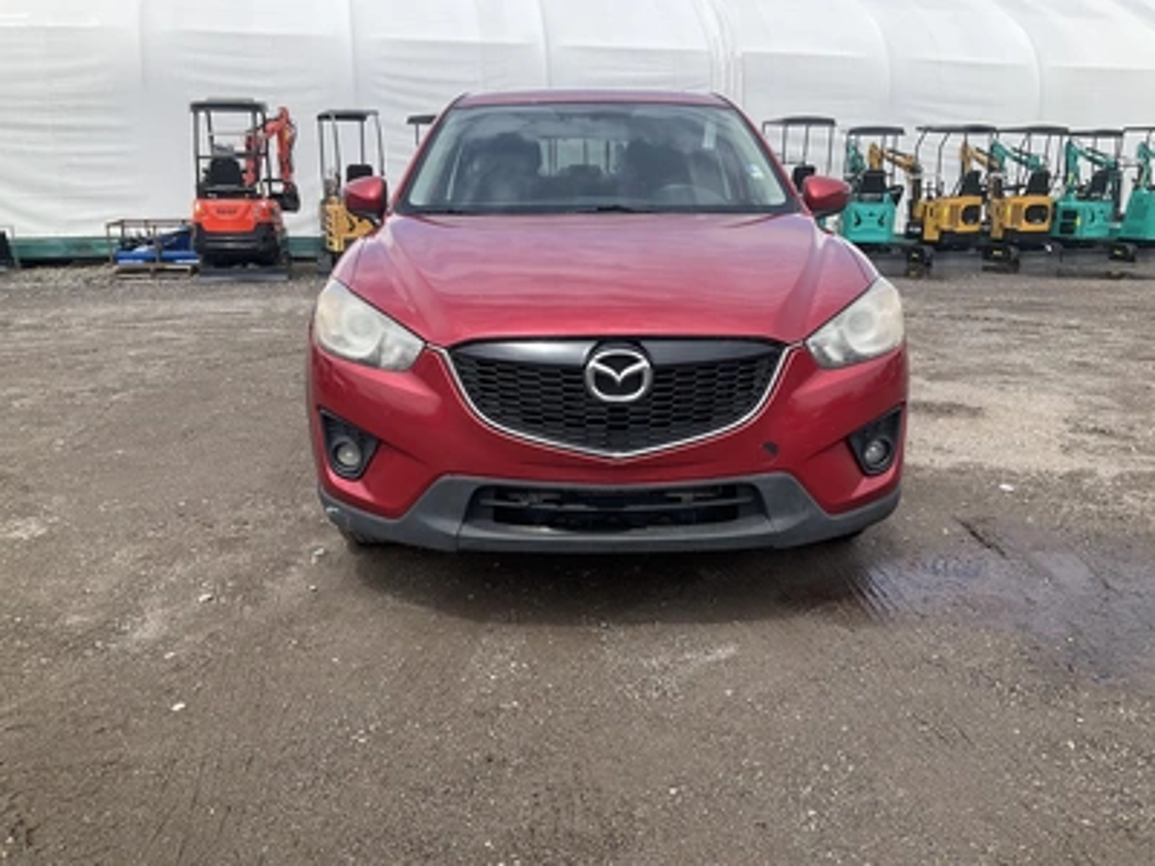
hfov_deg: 61.7
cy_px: 433
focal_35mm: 29
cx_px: 578
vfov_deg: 48.2
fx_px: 968
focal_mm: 3
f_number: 1.8
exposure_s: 1/1534
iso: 25
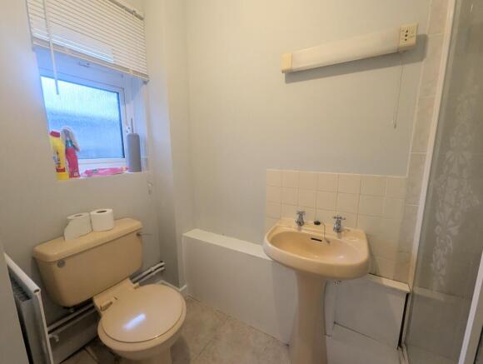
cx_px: 242
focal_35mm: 13
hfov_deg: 106.1
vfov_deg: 90.1
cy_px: 182
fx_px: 182
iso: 57
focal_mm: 1.95
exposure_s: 1/25
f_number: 2.2
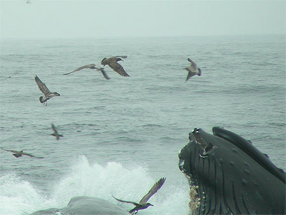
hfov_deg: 5.2
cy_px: 108
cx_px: 143
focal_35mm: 380
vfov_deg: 3.9
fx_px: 3141
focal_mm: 63.3
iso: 50
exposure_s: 1/400
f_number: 4
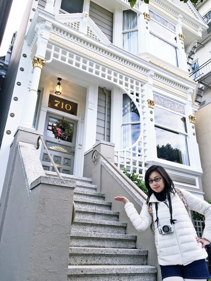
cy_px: 140
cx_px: 106
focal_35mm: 29
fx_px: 236
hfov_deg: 48.2
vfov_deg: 61.7
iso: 32
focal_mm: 4.15
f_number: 2.2
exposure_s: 1/234
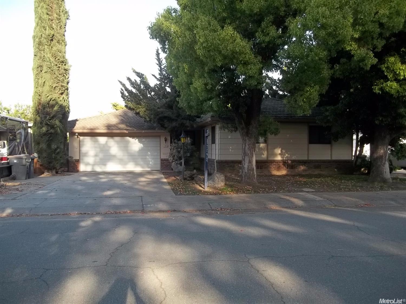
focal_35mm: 32
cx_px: 203
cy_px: 152
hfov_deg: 56.8
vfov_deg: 44.1
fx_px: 375
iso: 80
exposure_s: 1/250
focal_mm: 5.7
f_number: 2.9
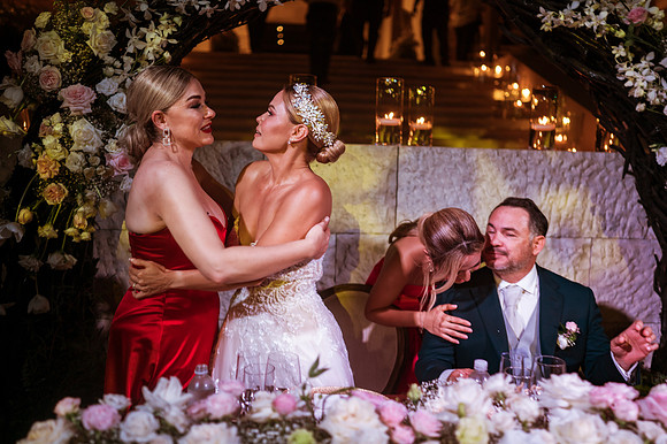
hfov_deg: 54.5
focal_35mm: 35
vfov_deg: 37.8
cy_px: 222
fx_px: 648
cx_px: 334
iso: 500
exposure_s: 1/160
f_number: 1.8
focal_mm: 35
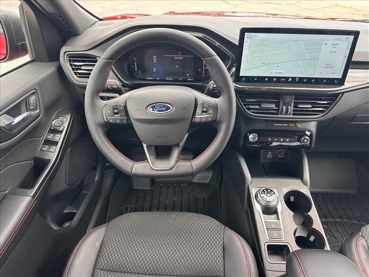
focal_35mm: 24
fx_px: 256
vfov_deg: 56.8
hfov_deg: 71.6
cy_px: 138
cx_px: 184
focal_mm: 6.86
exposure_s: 1/145
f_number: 1.78
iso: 100
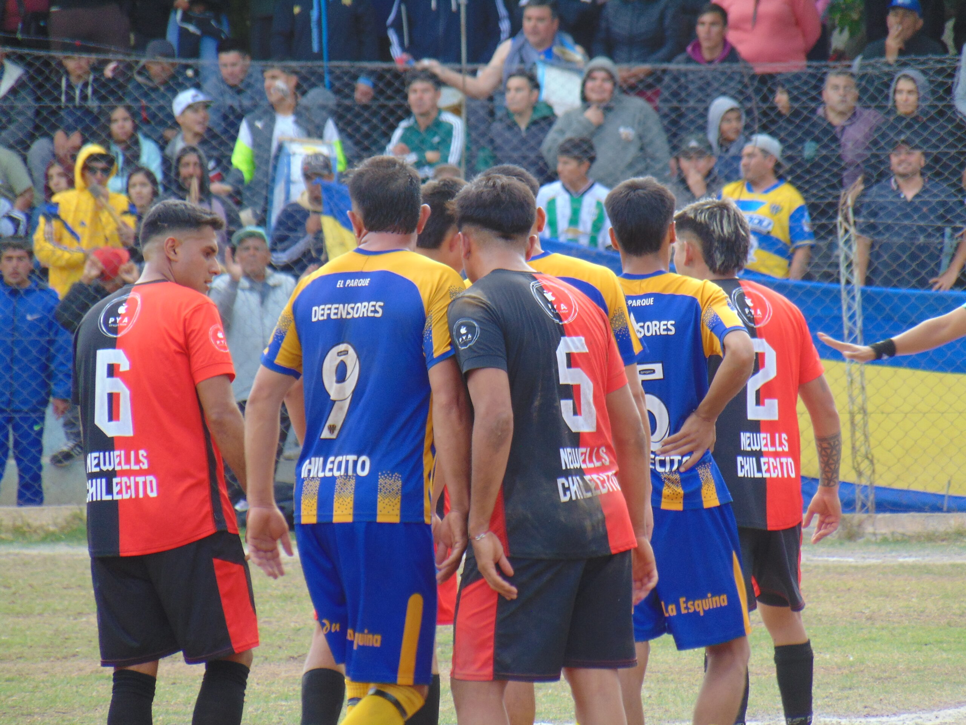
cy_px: 362
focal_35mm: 576
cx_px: 483
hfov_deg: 3.4
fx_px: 16074
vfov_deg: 2.6
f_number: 4.6
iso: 80
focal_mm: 103.2
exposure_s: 1/200
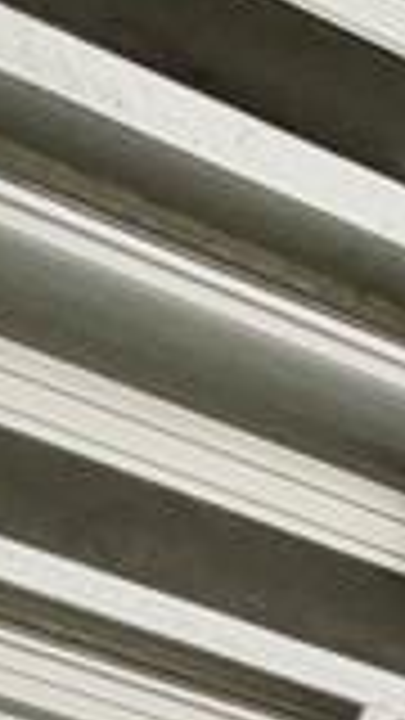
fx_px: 2921
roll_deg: +1.8
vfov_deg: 9.5
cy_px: 2390
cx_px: 2210
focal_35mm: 153
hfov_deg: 5.4
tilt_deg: +2.3
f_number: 2.2
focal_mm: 2.22
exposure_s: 1/121
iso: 80
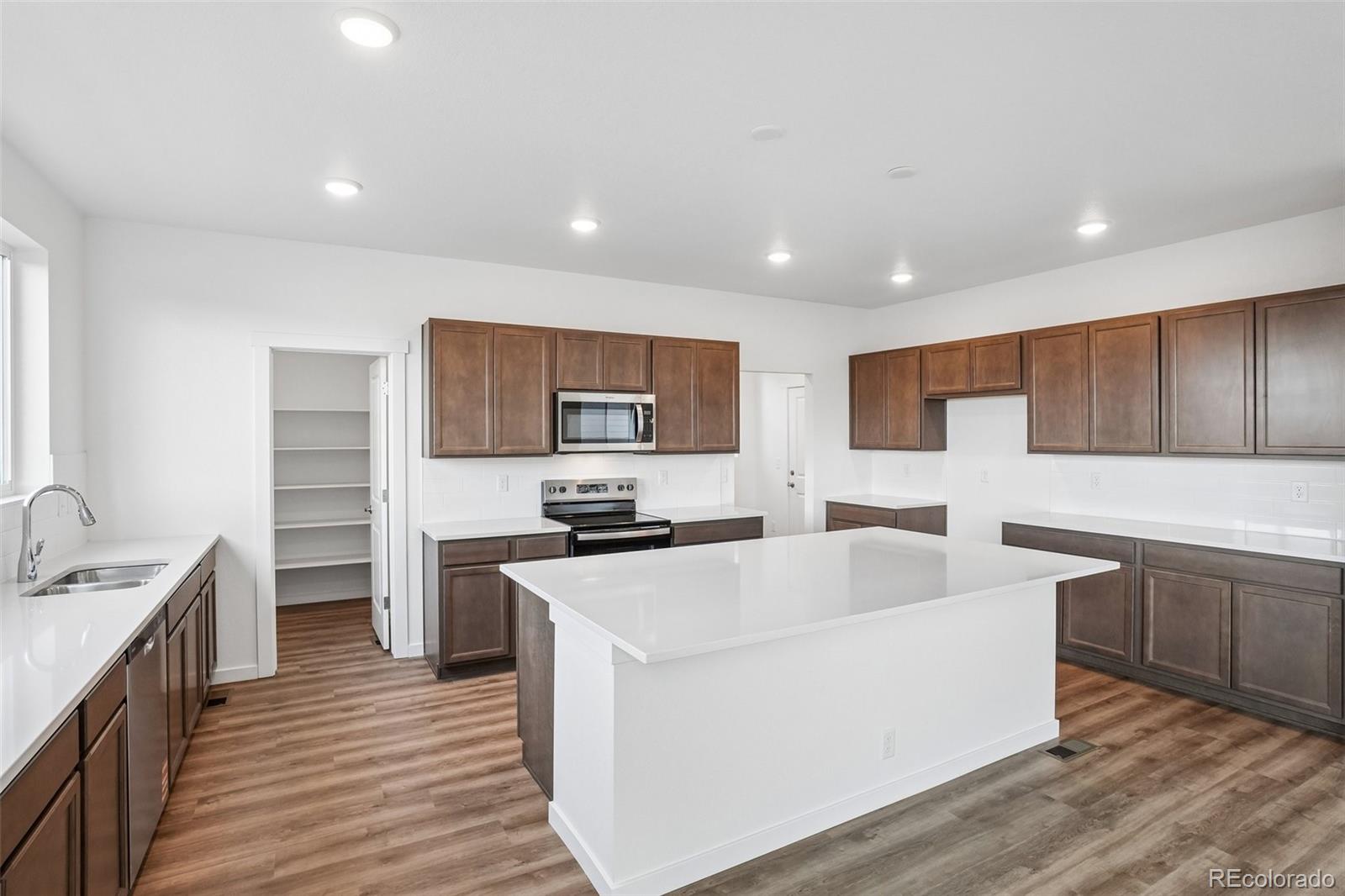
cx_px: 672
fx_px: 616
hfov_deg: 95.0
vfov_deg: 72.0
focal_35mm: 16
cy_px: 448
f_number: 8
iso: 400
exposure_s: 1/50
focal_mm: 11
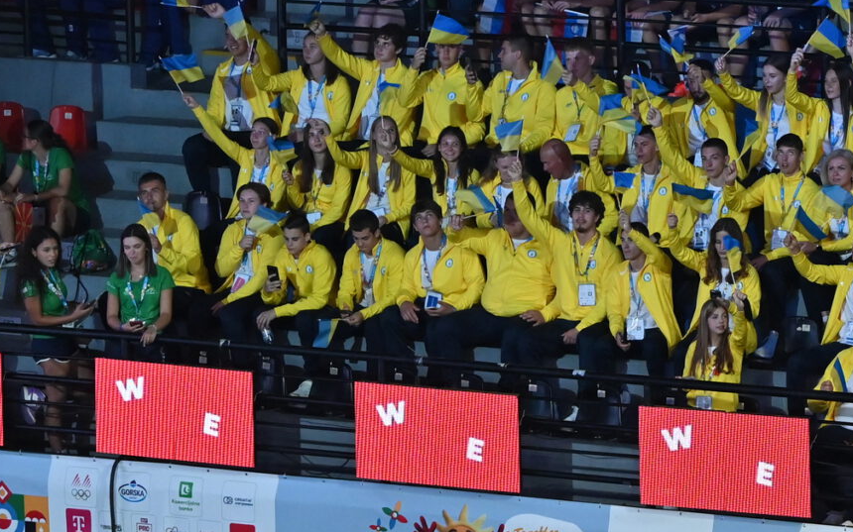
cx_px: 1025
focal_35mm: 364
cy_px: 315
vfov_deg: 3.6
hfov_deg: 5.7
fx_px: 8460
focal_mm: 120
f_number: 3.5
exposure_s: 1/400
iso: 3200
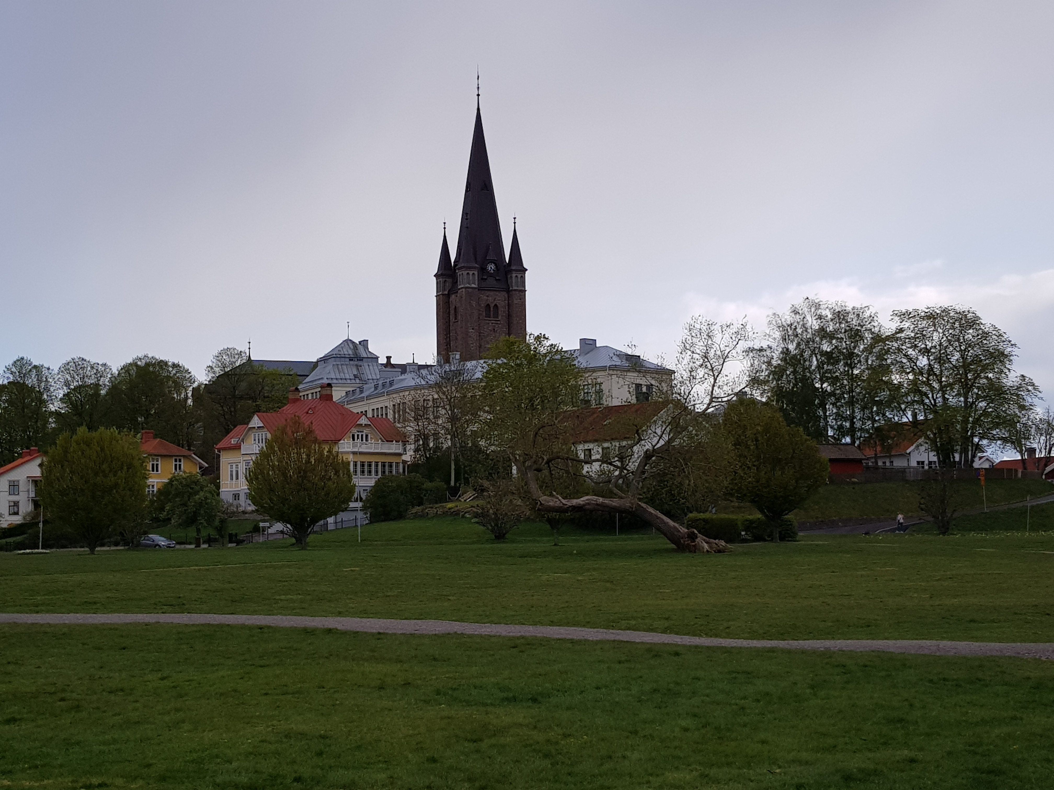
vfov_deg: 53.1
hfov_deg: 67.3
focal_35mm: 26
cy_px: 395
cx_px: 527
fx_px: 792
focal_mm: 4.2
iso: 40
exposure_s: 1/1596
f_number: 1.7
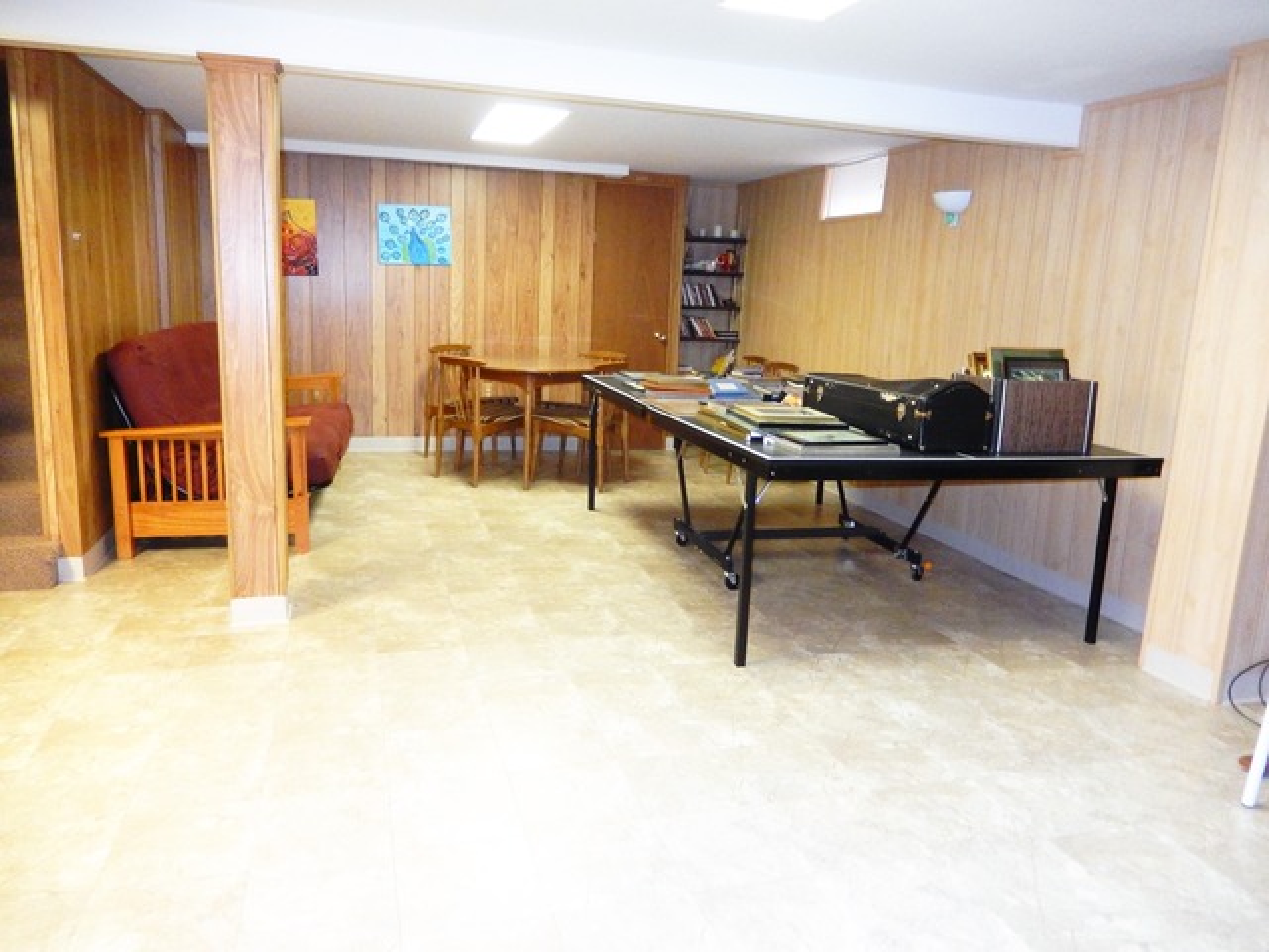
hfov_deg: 69.4
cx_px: 634
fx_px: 916
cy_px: 476
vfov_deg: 54.9
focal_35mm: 25
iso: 400
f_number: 3.4
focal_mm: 4.5
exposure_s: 1/15
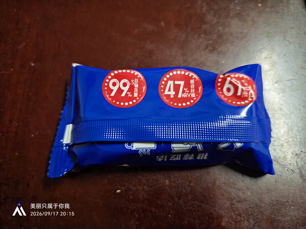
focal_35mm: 23
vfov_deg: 58.9
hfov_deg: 73.9
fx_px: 203
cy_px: 114
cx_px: 153
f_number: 1.6
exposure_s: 1/470
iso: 6400
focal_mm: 6.55
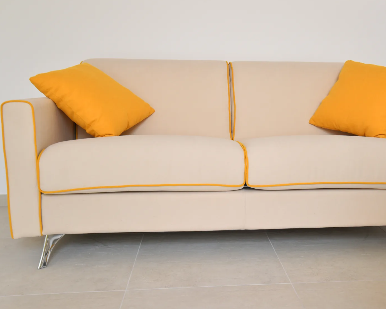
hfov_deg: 46.5
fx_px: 445
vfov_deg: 38.2
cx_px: 238
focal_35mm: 39
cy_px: 148
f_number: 2.8
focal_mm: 30
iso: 200
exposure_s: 1/80
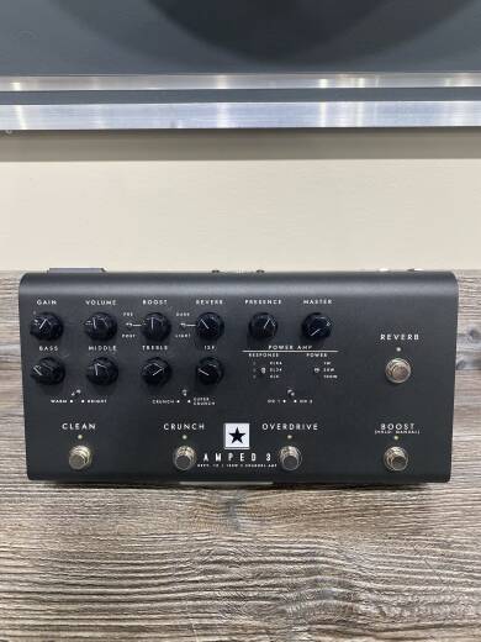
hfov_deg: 53.1
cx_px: 240
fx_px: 482
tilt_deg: -24.1
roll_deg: +0.3
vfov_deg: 67.3
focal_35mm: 26
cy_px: 321
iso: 125
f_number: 1.8
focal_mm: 4.25
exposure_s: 1/120
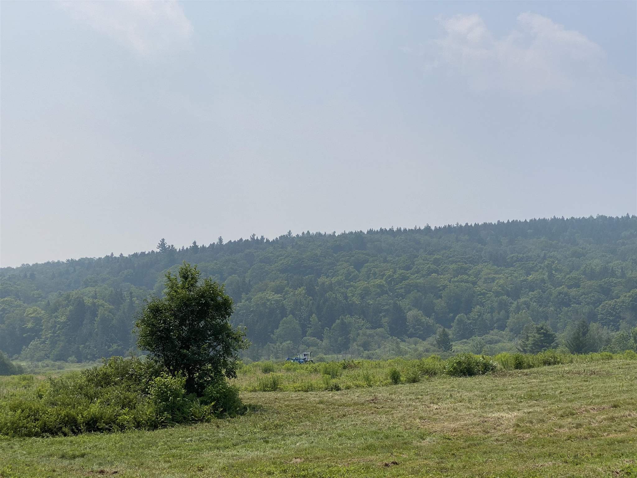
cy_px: 239
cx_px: 318
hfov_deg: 36.8
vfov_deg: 28.0
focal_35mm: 52
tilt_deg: +4.0
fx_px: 957
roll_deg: -0.3
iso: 25
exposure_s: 1/4348
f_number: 2
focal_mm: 6
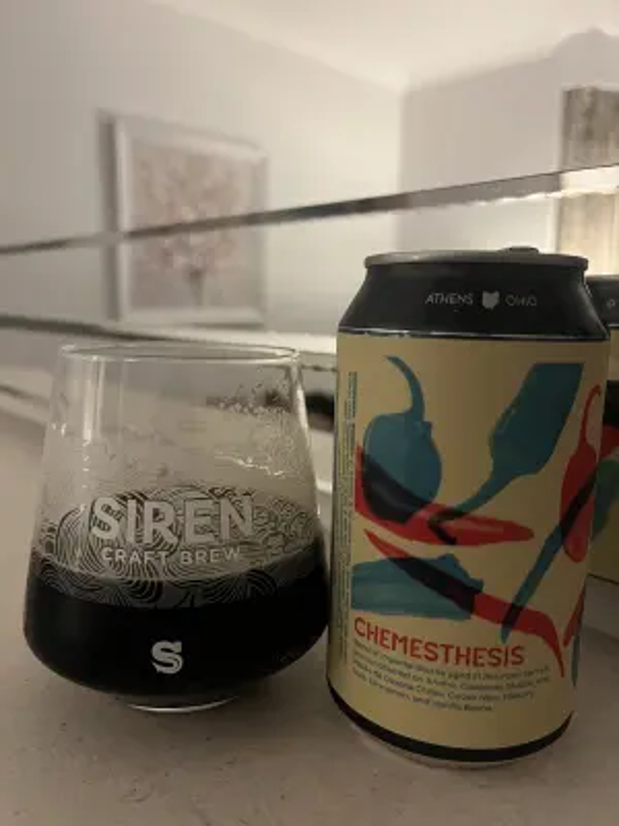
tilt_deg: -10.8
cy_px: 413
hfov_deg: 53.1
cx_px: 310
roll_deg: +0.0
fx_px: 620
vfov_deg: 67.3
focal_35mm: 26
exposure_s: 1/40
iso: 640
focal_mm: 5.1
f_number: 1.6
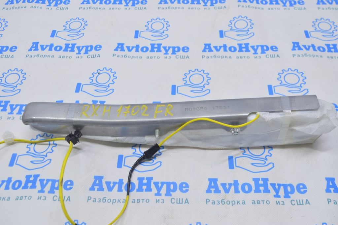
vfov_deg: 36.8
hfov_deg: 53.2
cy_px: 112
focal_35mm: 36
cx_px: 169
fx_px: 338
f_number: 5.6
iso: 400
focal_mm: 24
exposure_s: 1/20
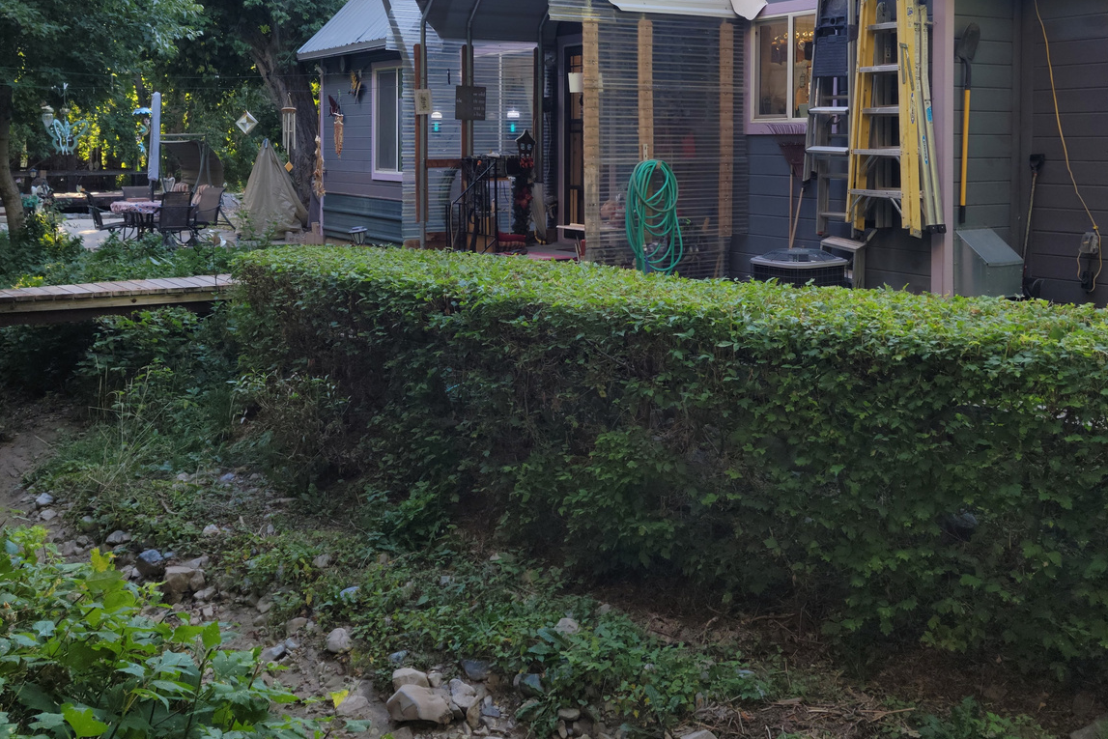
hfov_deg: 49.5
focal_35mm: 39
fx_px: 1200
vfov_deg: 33.4
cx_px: 554
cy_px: 165
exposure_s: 1/120
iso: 40
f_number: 2
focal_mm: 5.9
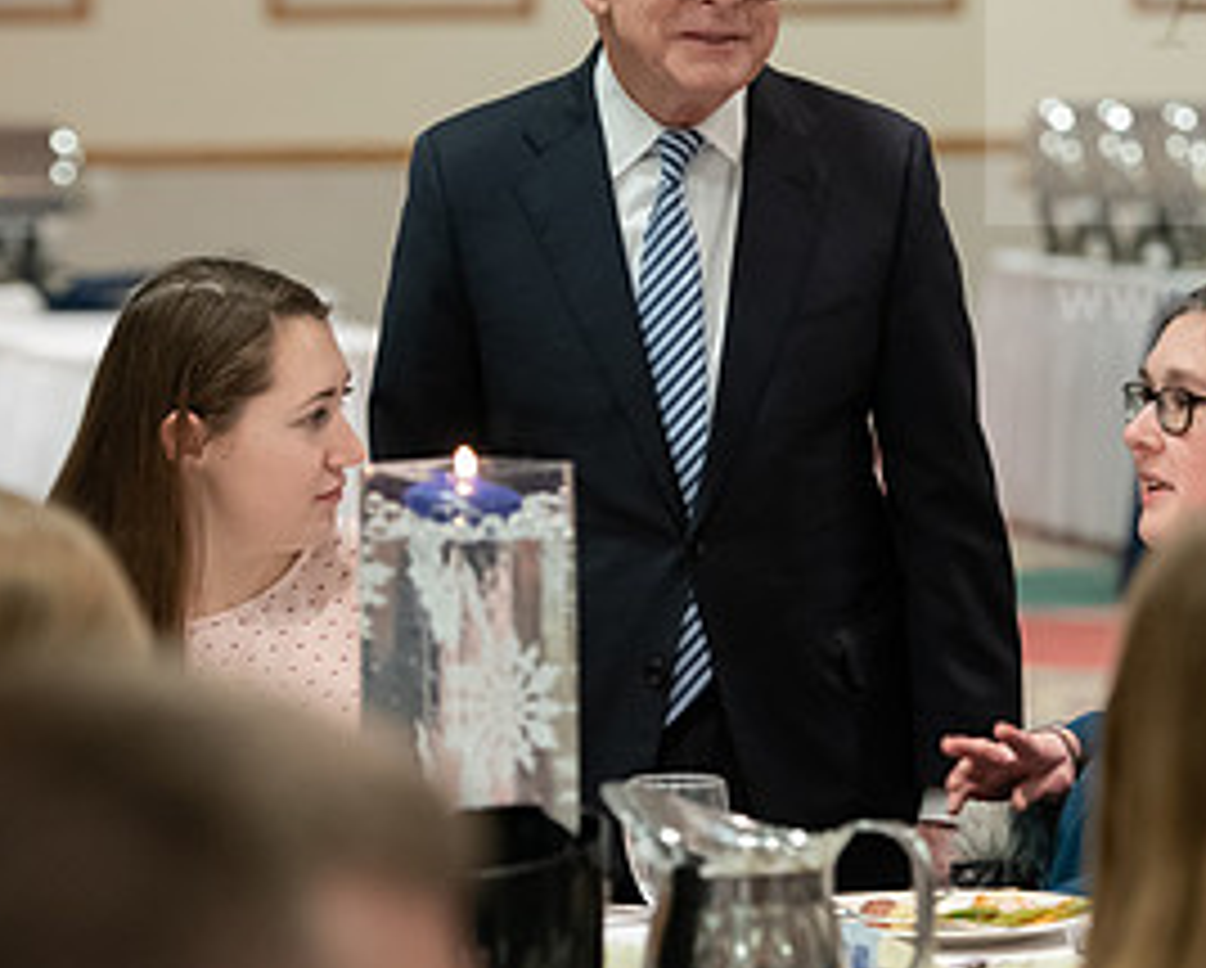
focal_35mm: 207
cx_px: 850
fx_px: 7397
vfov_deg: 7.5
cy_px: 394
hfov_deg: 9.3
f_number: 3.5
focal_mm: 102
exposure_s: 1/200
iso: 3200
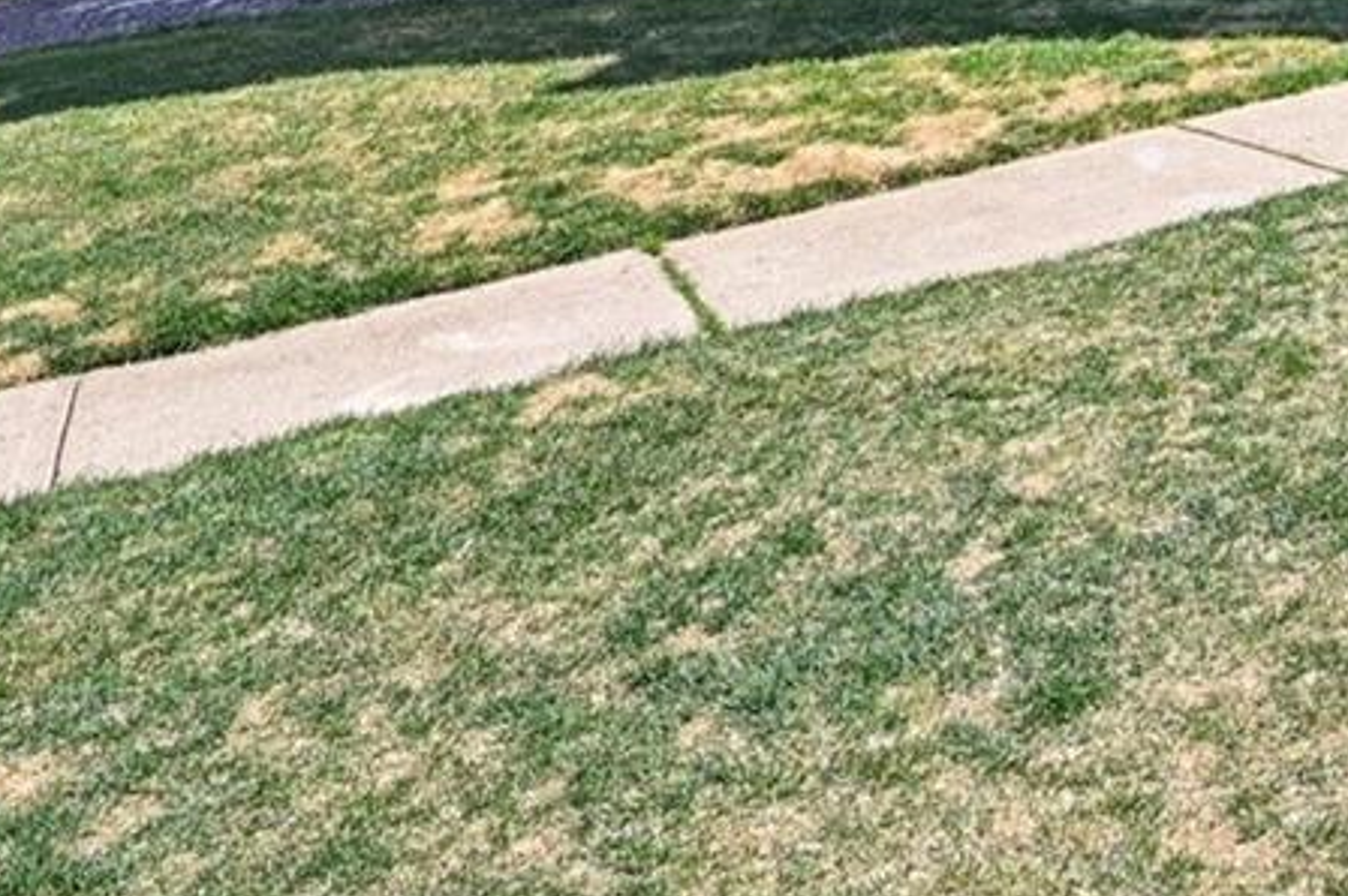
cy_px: -505
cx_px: 1643
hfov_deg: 32.3
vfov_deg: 21.7
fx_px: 1871
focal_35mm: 50
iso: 400
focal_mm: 14
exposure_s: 1/200
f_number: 10
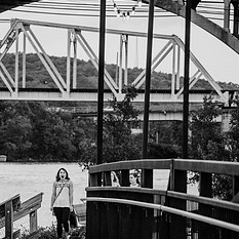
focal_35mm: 254
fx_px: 1984
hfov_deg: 6.9
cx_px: 70
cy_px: 176
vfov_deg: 6.9
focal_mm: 120
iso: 400
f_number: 4
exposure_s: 1/640
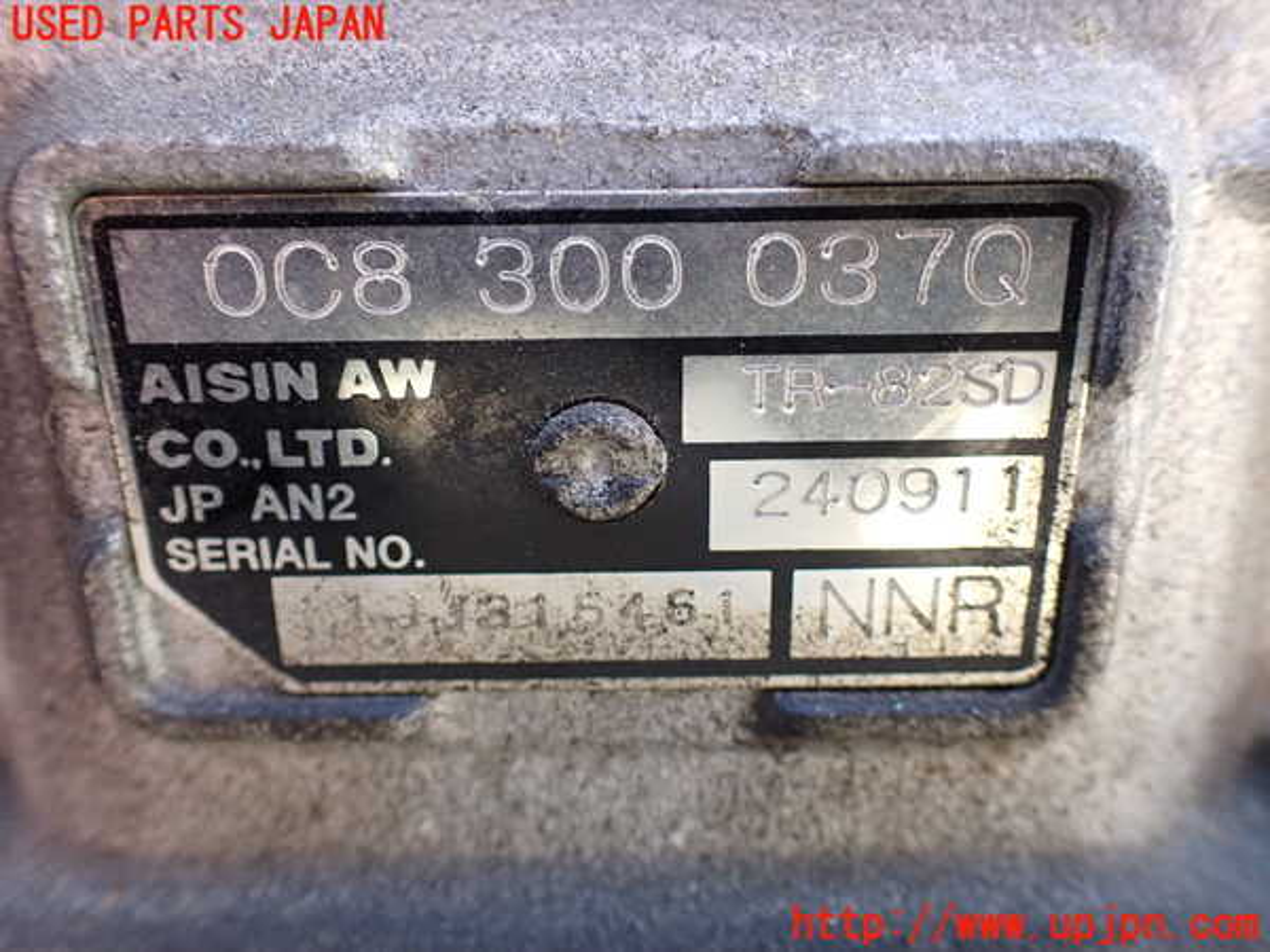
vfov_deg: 46.8
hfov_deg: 60.0
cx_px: 635
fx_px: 1101
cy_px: 476
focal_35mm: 30
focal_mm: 5.4
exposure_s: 1/125
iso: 320
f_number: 2.3
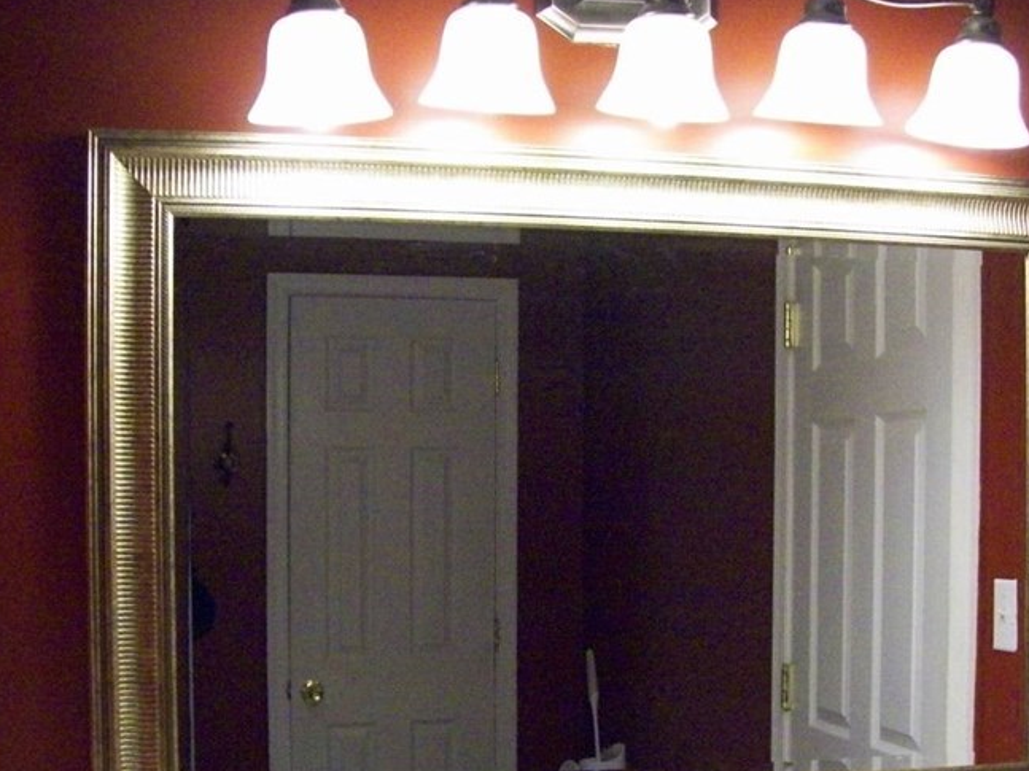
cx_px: 546
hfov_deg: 33.8
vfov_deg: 25.3
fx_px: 1694
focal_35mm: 57
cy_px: 580
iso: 505
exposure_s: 1/128
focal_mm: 6
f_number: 2.7
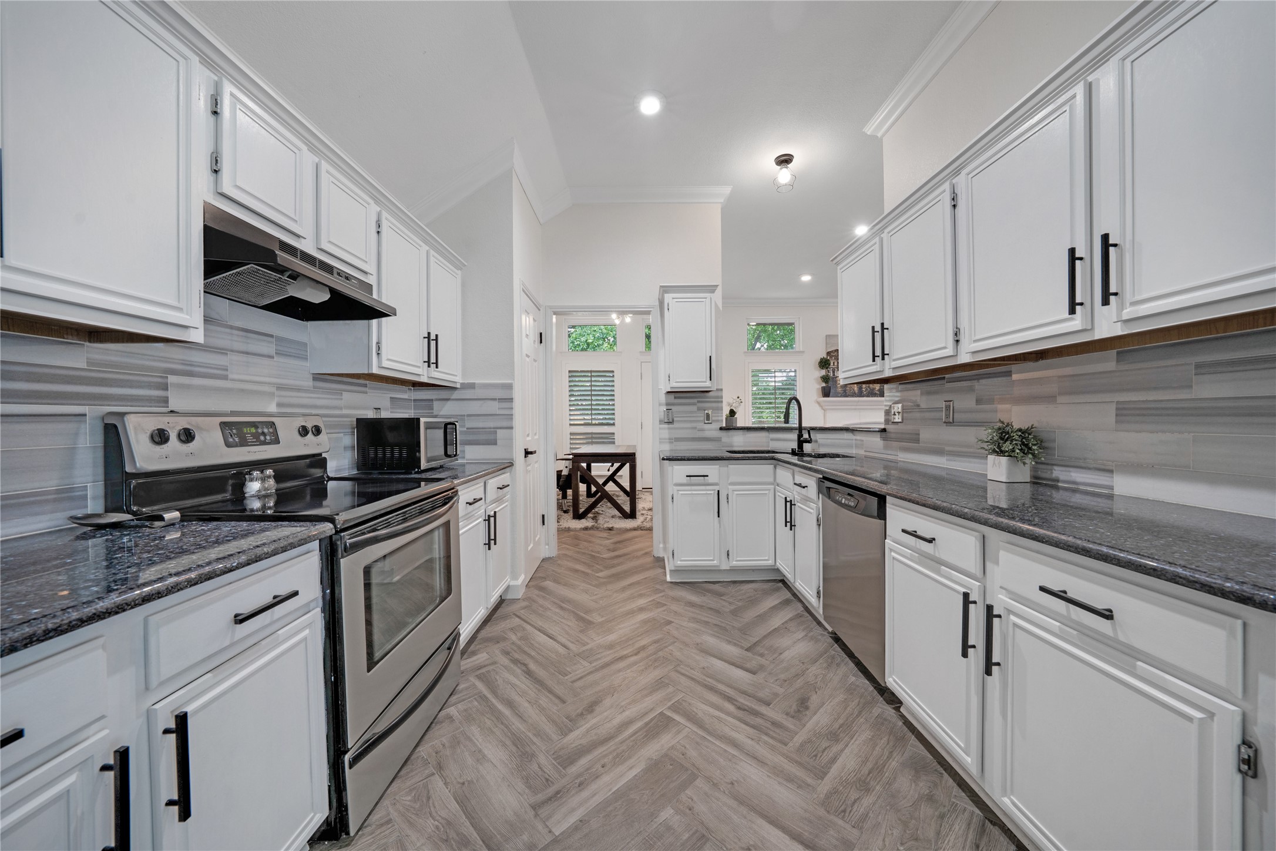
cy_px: 426
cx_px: 638
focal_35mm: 12
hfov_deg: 112.6
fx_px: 425
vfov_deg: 90.0
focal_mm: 12
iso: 500
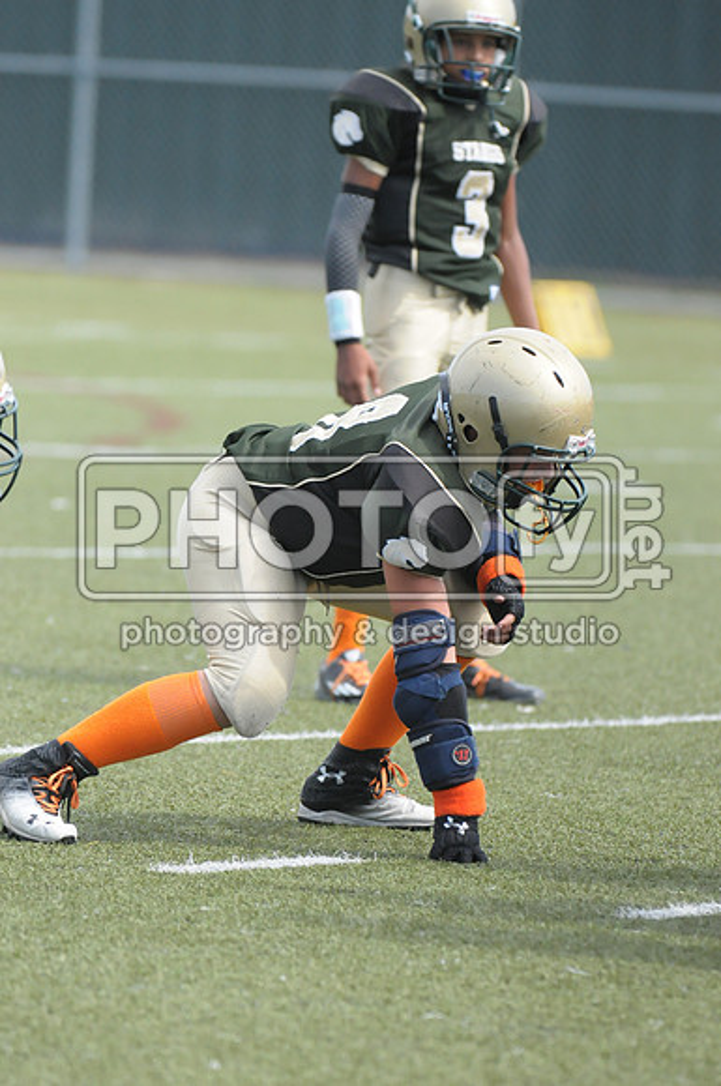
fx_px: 11750
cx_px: 360
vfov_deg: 5.3
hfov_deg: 3.5
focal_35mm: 390
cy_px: 543
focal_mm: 260
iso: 1600
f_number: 4
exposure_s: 1/4000
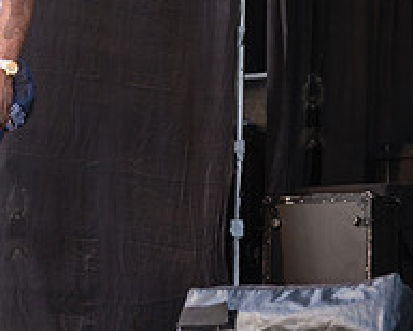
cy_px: -39
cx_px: 115
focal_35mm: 259
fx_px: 3169
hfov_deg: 7.5
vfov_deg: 6.0
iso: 500
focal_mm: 79
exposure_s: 1/400
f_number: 3.5
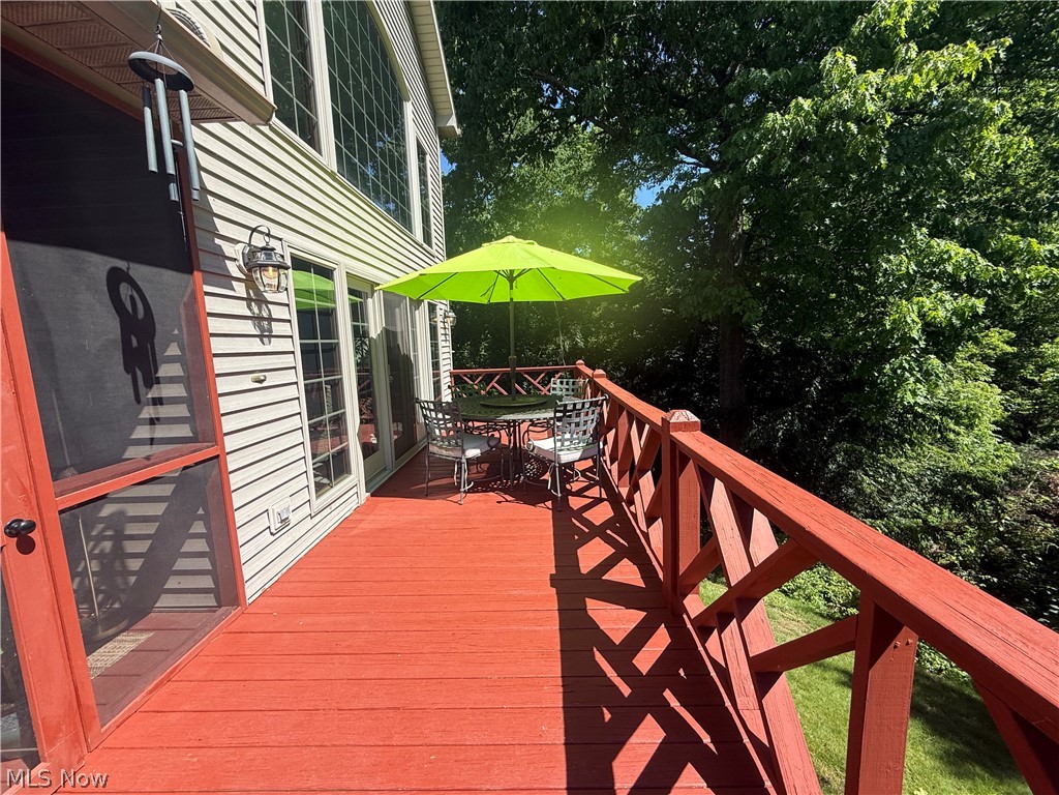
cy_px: 398
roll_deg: +2.3
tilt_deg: -6.9
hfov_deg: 102.1
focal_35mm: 14
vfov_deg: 85.7
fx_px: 428
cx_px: 530
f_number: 2.2
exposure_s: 1/955
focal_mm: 2.22
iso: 50
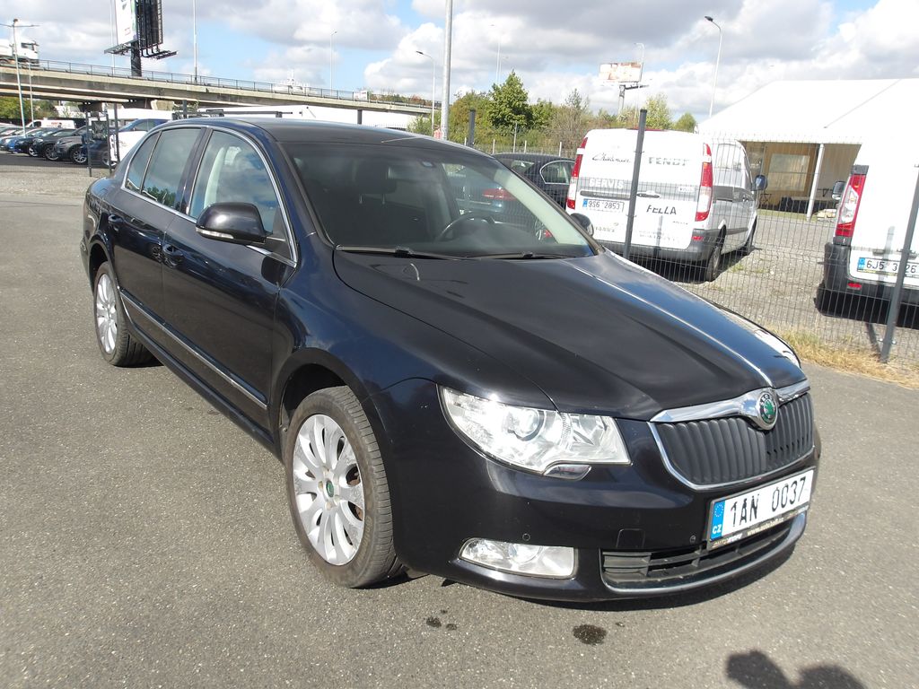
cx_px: 460
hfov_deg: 65.3
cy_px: 344
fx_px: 717
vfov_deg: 51.4
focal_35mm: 27
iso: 100
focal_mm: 4.9
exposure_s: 1/86
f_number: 10.4
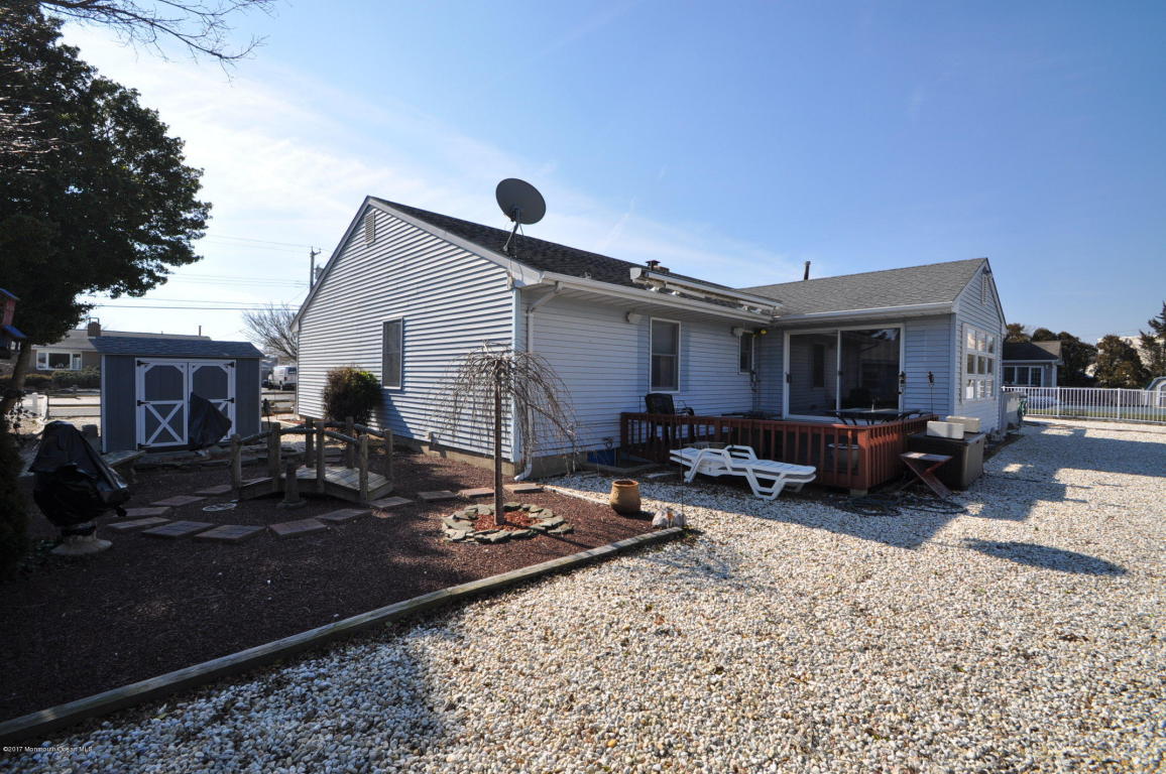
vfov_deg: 77.2
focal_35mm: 15
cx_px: 583
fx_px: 485
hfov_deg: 100.5
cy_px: 387
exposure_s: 1/320
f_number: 9
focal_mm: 10
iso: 200
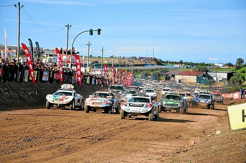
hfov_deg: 17.1
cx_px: 123
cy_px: 82
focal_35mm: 120
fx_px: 819
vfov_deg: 11.4
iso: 400
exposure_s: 1/800
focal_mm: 80
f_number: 5.6
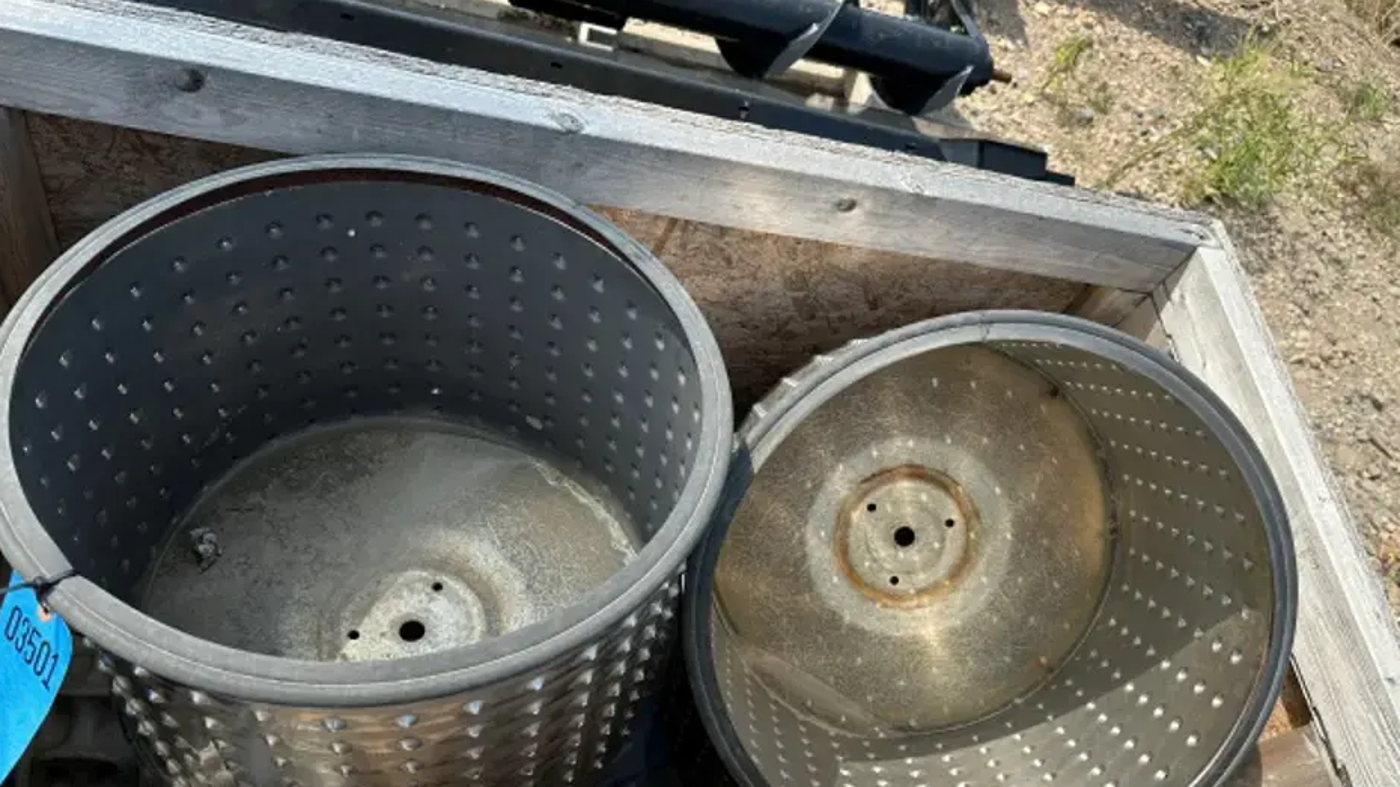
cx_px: 695
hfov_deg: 69.9
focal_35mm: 27
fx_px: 1002
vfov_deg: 42.3
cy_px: 522
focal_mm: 6.86
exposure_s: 1/2070
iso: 80
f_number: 1.78
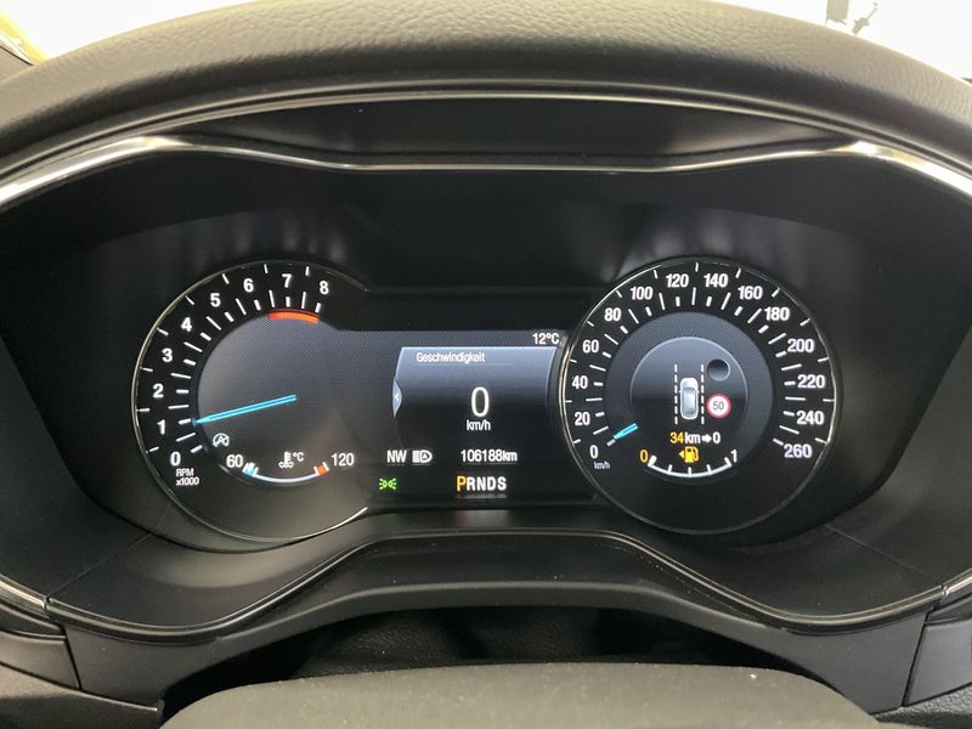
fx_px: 814
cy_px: 364
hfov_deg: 61.7
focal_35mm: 29
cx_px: 486
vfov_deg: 48.2
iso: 500
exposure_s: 1/30
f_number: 1.8
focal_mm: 3
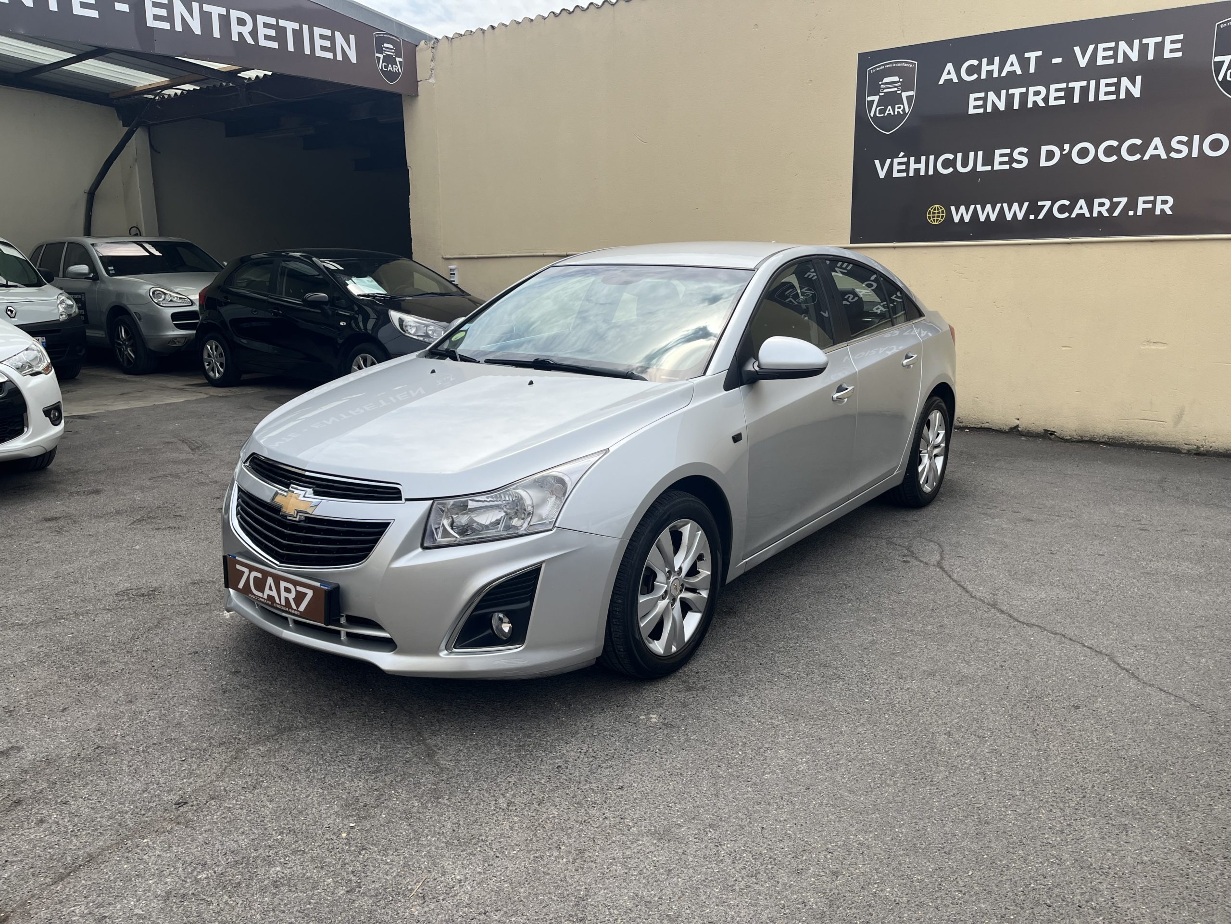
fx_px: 925
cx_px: 616
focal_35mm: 26
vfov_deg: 53.1
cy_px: 462
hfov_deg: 67.3
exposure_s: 1/3311
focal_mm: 5.1
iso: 50
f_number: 1.6
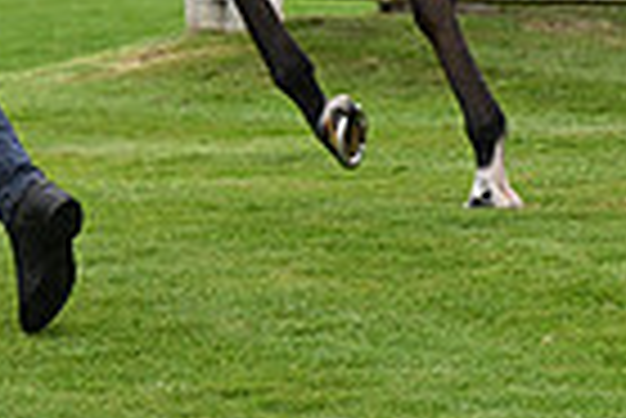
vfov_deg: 2.6
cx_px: 513
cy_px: -402
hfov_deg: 3.9
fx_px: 9086
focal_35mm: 522
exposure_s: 1/2000
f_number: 5
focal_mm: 125
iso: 1000
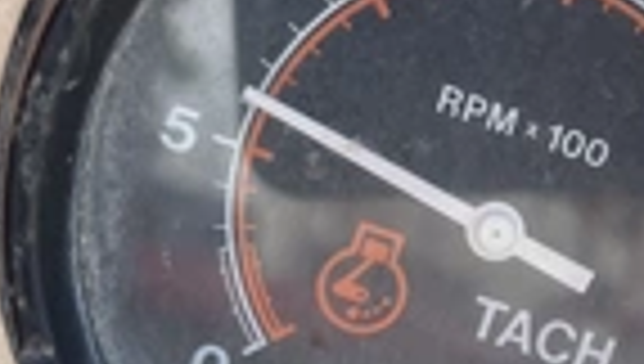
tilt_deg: -30.3
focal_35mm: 79
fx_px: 1351
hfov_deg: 26.1
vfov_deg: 15.1
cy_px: 373
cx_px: 558
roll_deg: -15.7
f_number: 1.6
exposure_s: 1/913
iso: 50
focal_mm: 5.1
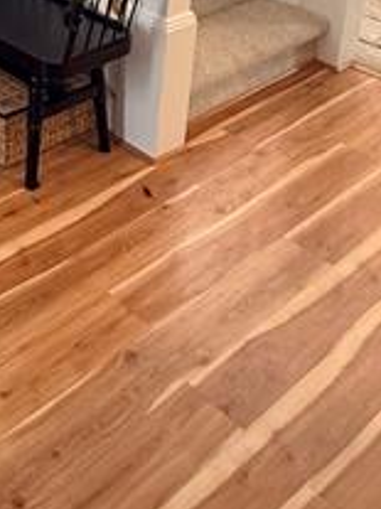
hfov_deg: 22.5
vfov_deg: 28.7
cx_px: -204
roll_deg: -0.5
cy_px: -182
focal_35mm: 52
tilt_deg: -10.0
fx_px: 764
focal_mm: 2.22
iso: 250
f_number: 2.2
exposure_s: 1/60
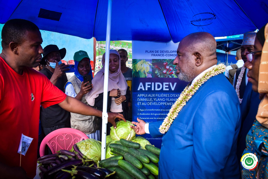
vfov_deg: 47.9
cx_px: 134
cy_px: 90
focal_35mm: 27
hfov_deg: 67.4
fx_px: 201
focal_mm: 18
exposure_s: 1/100
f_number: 5
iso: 800
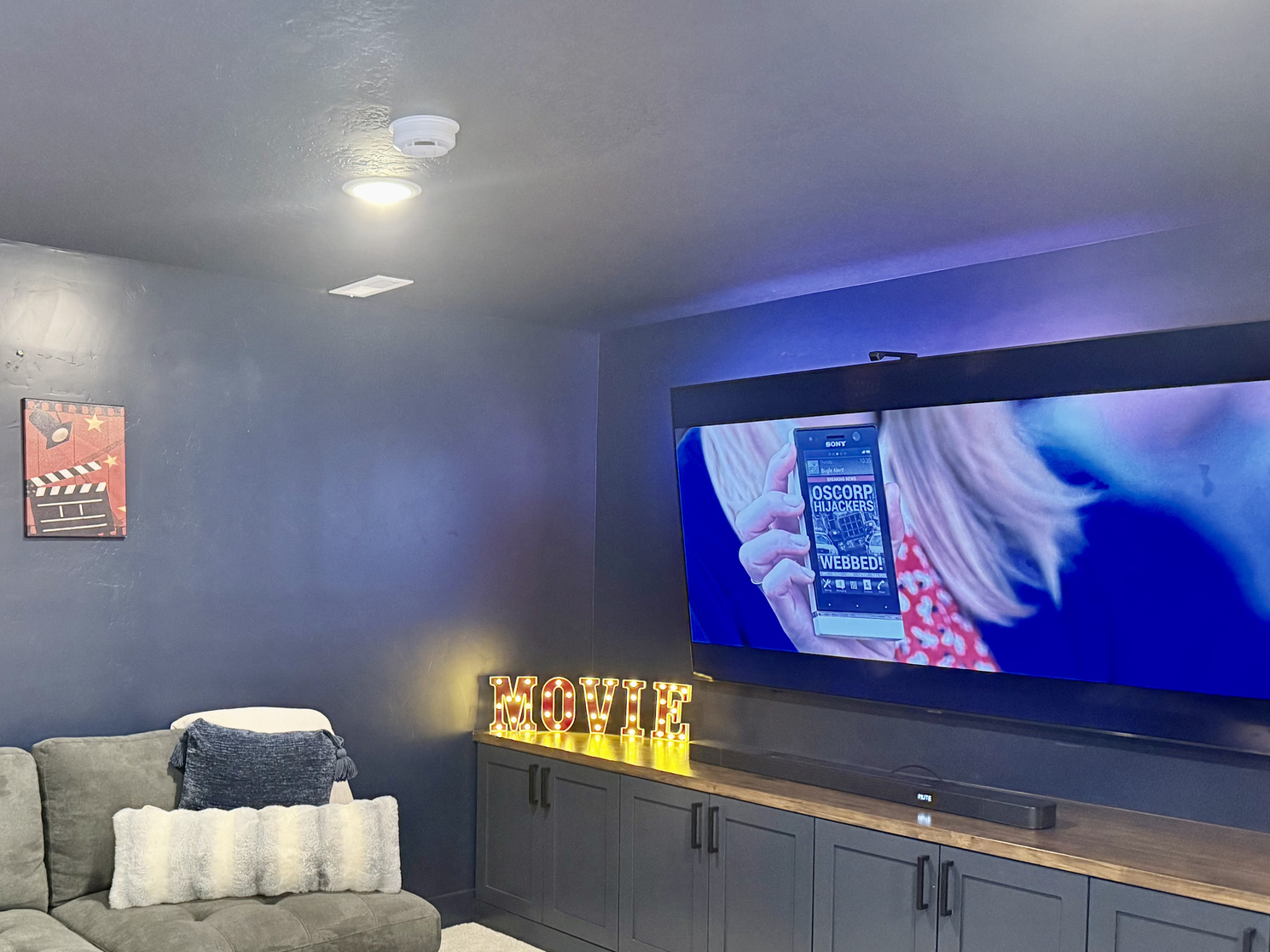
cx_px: 430
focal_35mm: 33
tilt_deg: -3.0
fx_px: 1211
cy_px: 610
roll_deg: -0.2
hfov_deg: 54.3
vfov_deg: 42.5
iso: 640
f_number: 1.78
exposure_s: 1/40
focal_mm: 6.76
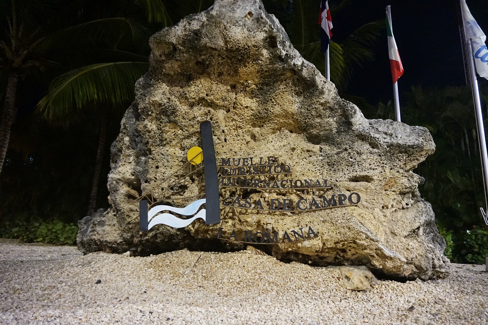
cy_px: 162
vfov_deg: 53.1
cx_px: 244
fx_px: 325
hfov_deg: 73.8
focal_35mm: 24
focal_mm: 16
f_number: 3.5
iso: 3200
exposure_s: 1/15
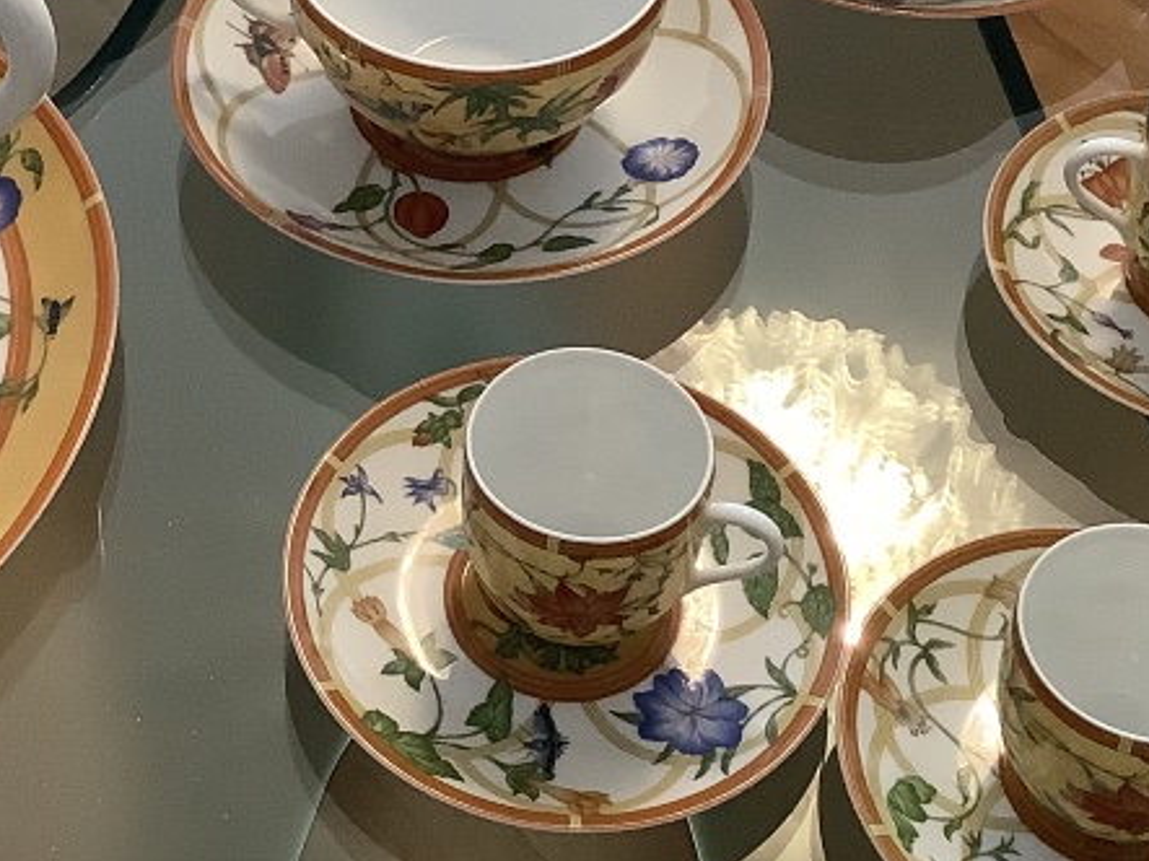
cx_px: 392
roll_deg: -1.4
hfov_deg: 23.2
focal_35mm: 84
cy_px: 21
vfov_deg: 17.2
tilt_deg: -44.5
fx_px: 2787
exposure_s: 1/50
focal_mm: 3.3
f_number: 2.4
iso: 160
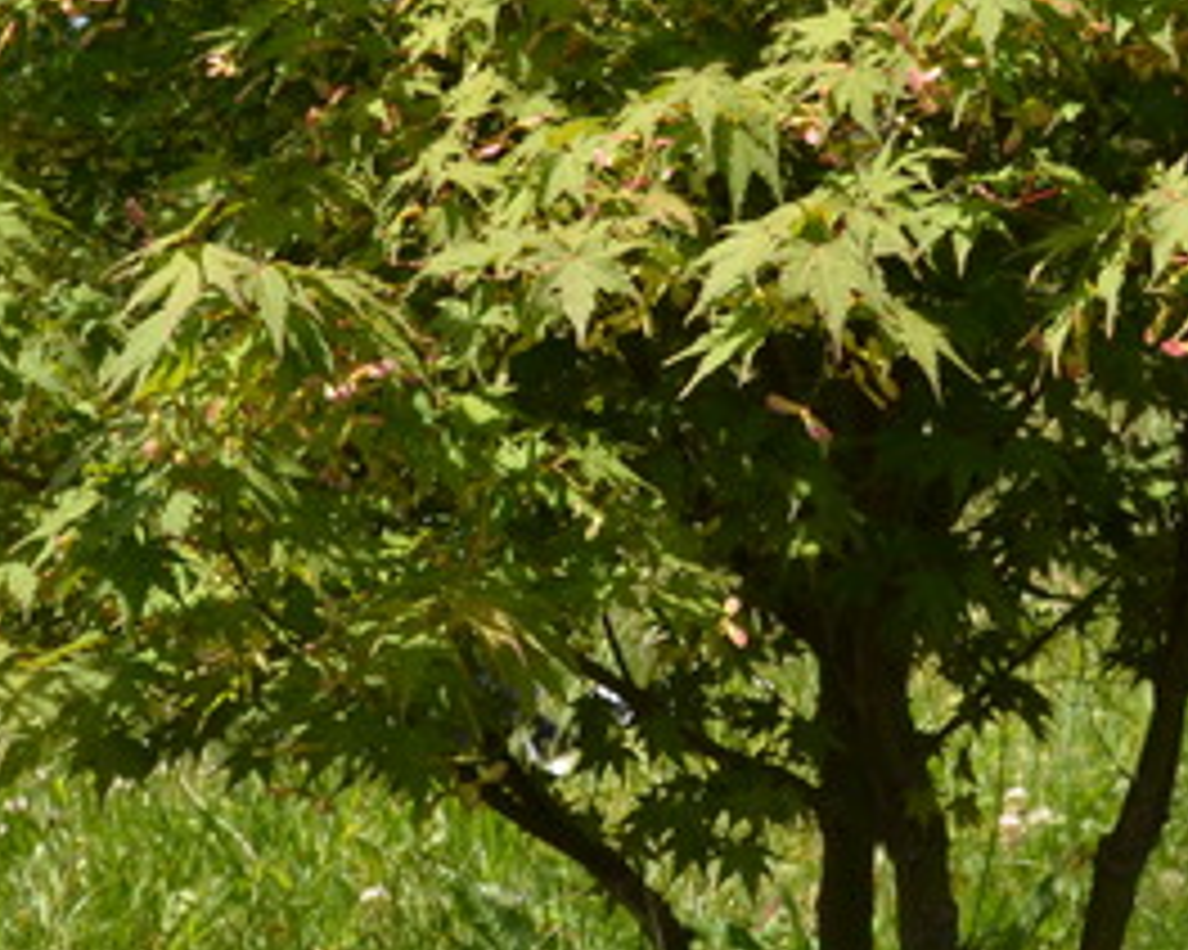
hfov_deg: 15.2
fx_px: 4422
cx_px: 954
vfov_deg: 11.9
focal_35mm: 126
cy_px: -304
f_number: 7.1
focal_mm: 23
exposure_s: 1/200
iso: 100
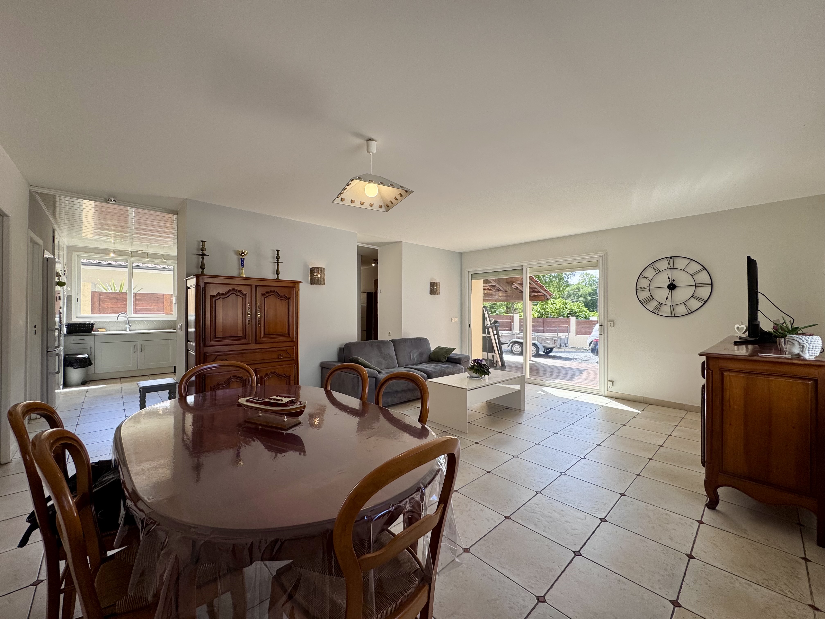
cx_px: 412
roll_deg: +0.1
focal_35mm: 14
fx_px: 334
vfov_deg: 85.7
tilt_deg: +0.9
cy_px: 310
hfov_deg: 102.1
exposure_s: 1/208
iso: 40
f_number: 2.2
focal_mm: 2.22
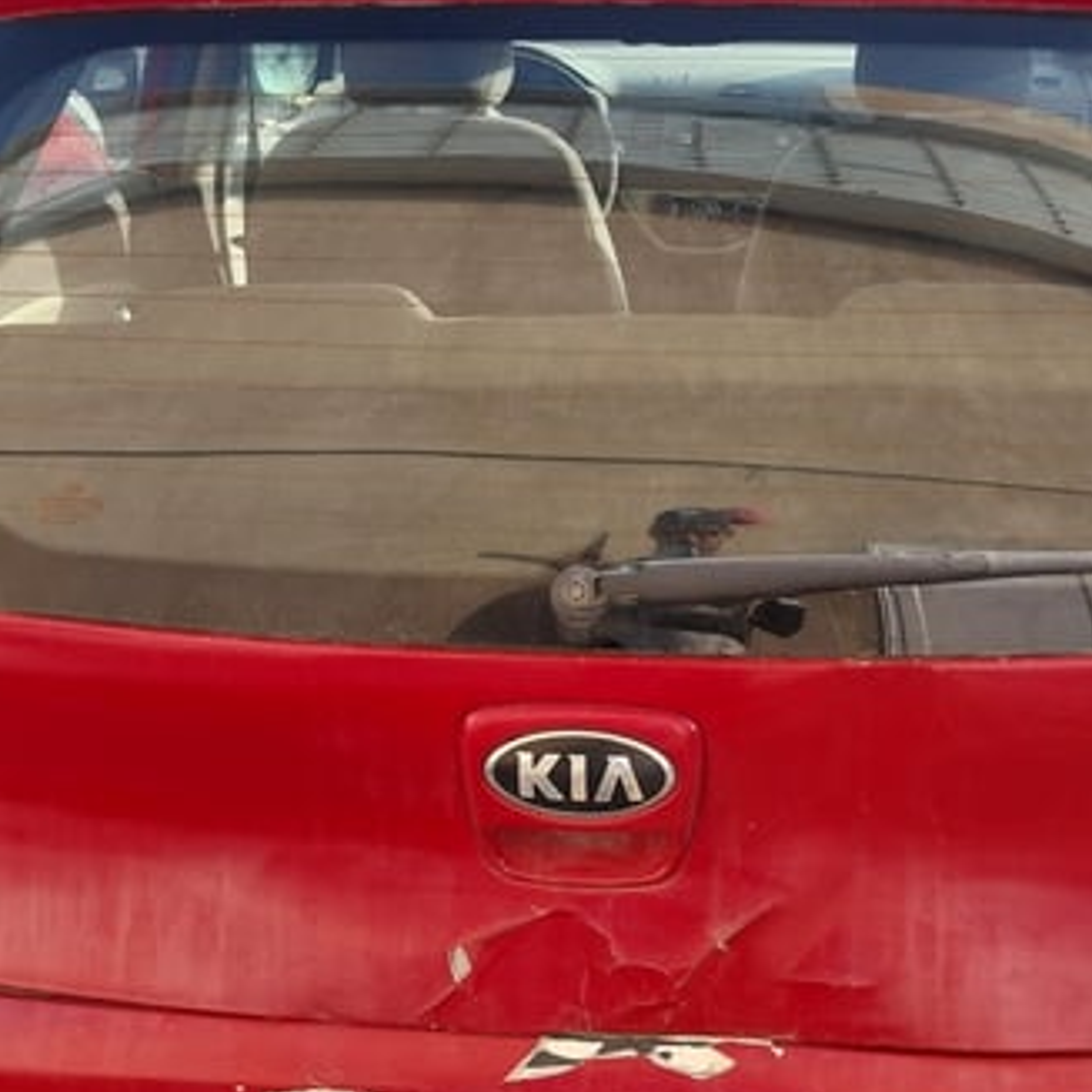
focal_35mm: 54
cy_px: 604
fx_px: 1927
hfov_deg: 31.6
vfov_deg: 31.6
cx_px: 638
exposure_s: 1/190
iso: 25
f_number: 1.8
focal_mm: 4
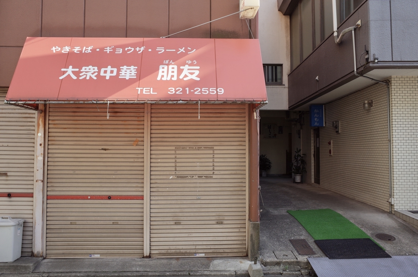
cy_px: 138
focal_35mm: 28
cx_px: 209
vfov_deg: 46.2
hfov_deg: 65.6
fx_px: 324
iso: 200
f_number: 5.6
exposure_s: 1/180
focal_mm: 18.3
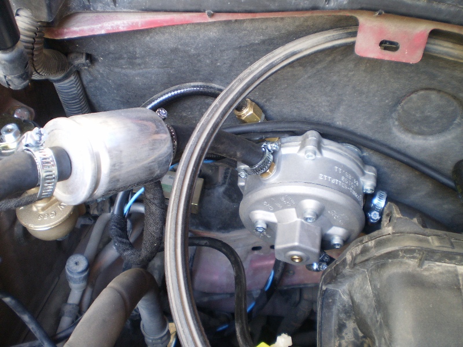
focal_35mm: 36
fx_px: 482
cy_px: 174
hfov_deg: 51.4
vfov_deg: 39.7
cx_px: 232
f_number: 3.1
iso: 125
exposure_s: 1/20
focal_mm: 6.3
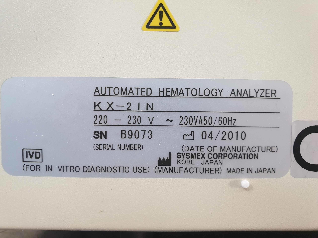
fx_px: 239
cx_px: 159
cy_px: 119
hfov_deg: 67.3
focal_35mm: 26
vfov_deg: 53.1
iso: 400
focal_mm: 4.3
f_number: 2.4
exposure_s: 1/50
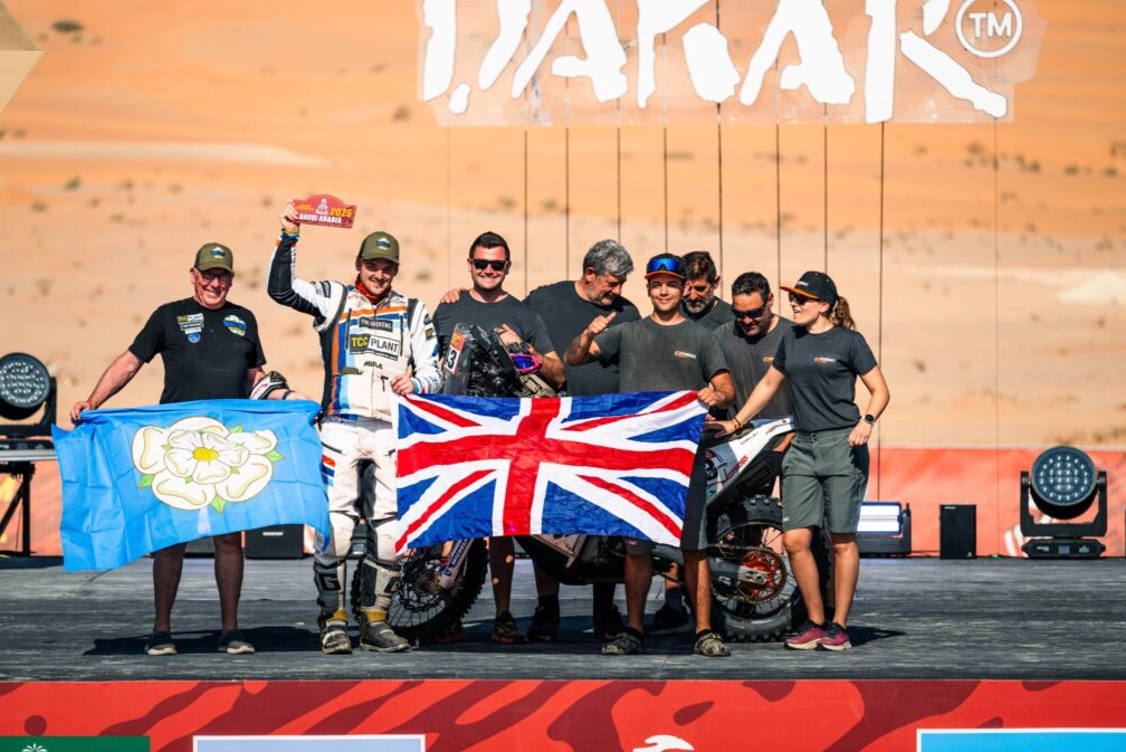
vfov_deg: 5.2
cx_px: 556
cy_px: 373
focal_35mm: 264
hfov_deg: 7.8
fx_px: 8260
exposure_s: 1/1000
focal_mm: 260
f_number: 5
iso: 64
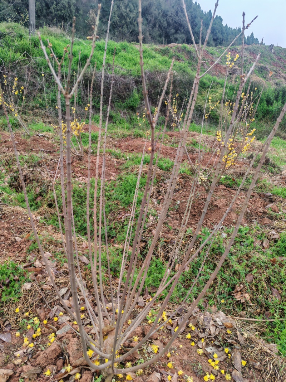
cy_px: 191
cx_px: 143
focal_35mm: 27
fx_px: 297
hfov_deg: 51.3
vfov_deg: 65.3
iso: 50
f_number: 1.95
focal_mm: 5.52
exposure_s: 1/540
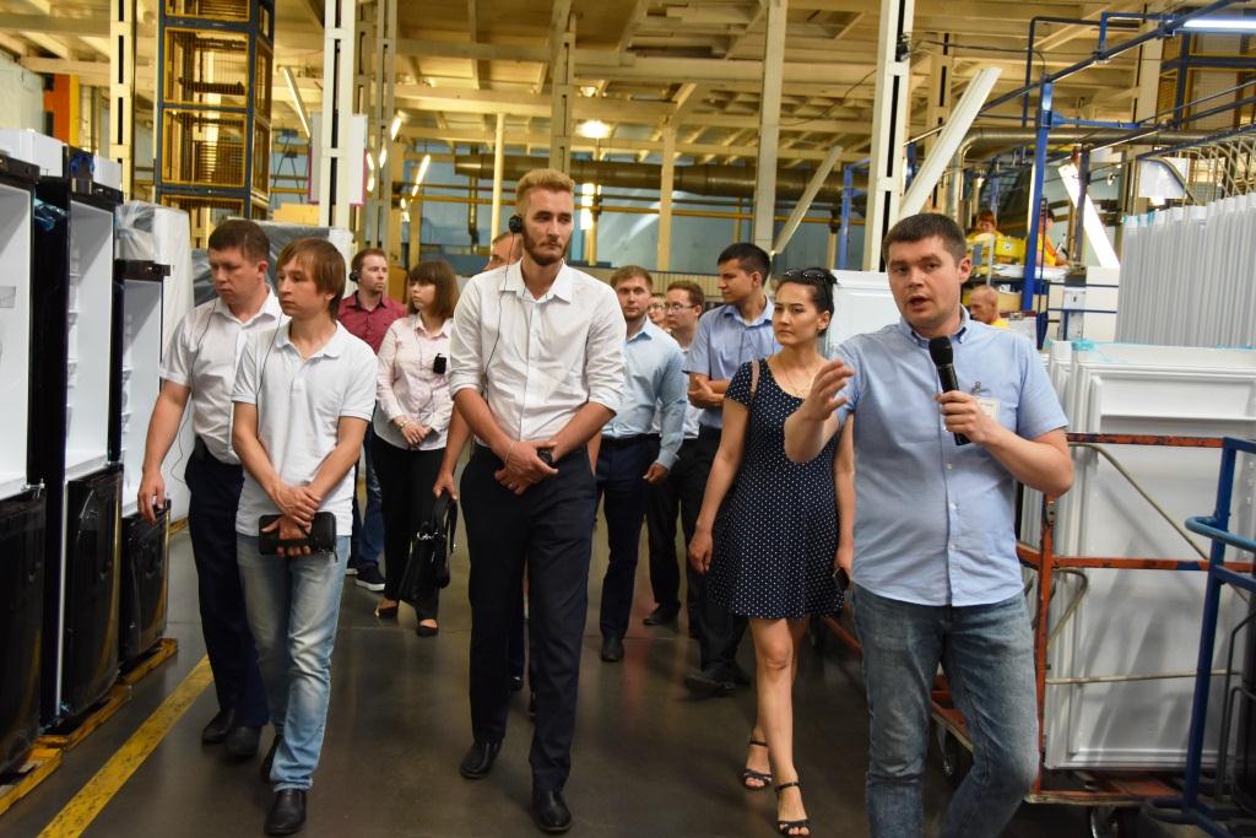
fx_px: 1361
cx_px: 628
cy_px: 419
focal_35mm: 39
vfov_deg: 34.2
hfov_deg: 49.5
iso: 800
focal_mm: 26
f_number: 5
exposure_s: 1/100
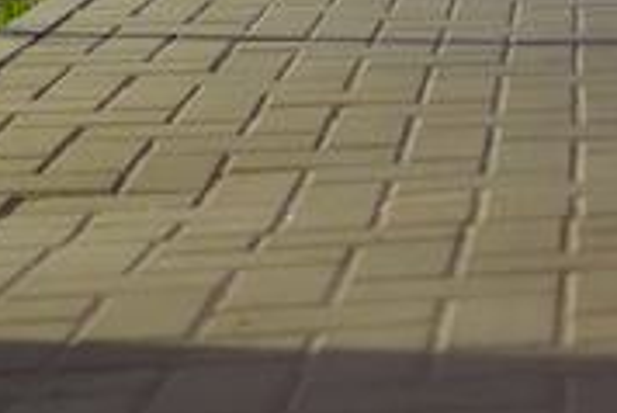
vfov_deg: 8.5
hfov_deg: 12.5
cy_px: -304
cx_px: 870
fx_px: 2693
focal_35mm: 157
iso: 12800
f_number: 2.8
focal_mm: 35
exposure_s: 1/160
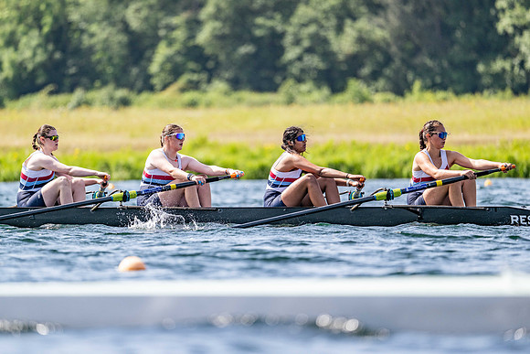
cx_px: 265
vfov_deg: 3.4
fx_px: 5890
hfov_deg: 5.2
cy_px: 177
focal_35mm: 400
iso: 360
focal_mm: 400
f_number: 4.5
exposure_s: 1/2500
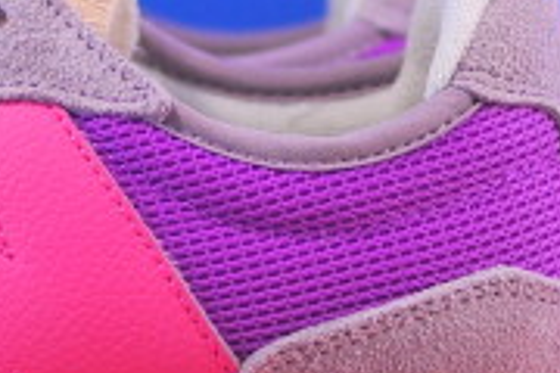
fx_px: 5164
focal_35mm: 332
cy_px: -23
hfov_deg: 6.2
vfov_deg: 4.1
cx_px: -118
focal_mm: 50
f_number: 2.5
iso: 250
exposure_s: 1/320
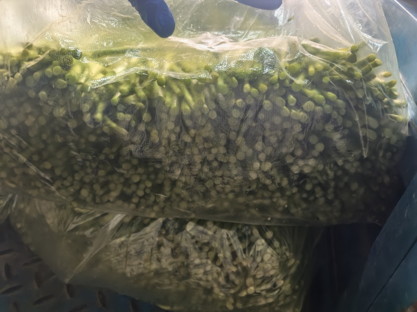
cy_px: 156
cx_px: 208
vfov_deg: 51.4
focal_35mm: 27
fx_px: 325
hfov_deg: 65.3
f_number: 2
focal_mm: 6.98
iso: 800
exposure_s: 1/269
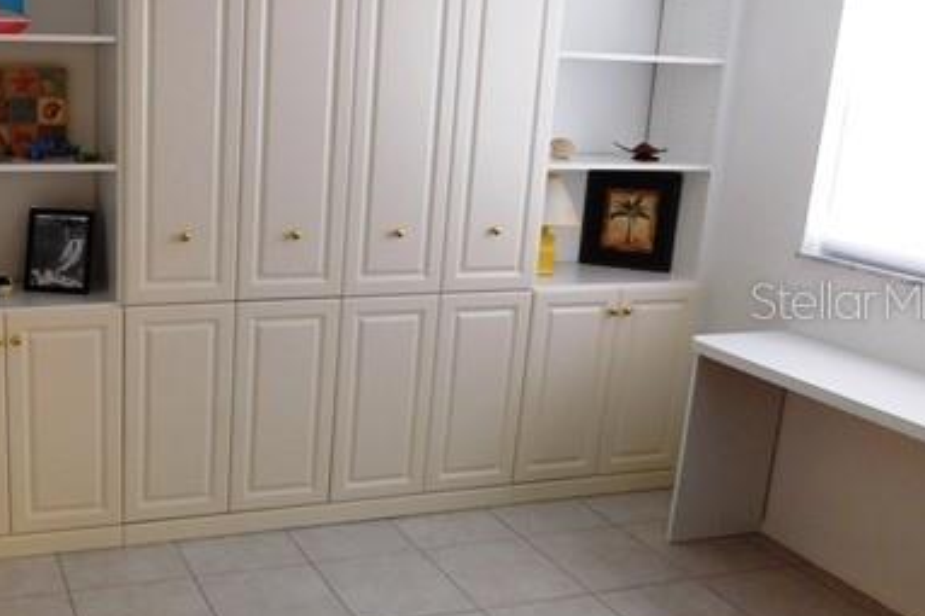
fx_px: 1027
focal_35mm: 40
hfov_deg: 46.3
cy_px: 300
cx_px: 205
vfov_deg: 33.4
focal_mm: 4
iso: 125
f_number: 3
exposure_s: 1/30
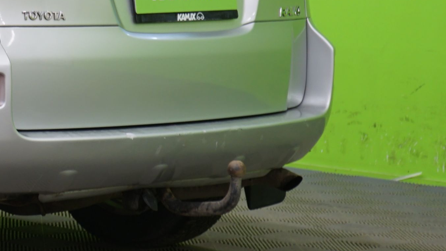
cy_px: -31
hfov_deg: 13.5
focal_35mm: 152
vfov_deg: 7.9
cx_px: -184
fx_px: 1798
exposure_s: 1/8
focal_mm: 50
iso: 400
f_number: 4.5
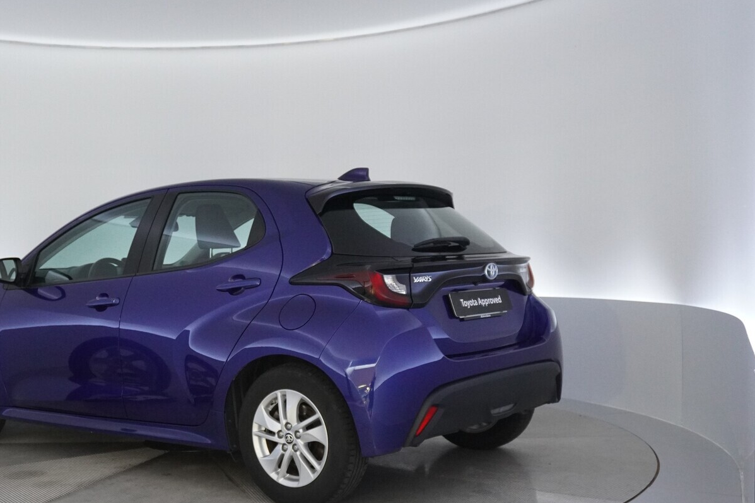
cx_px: 247
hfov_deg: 41.6
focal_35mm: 47
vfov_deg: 28.8
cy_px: 298
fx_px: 979
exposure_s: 1/160
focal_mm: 23
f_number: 4
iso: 3200
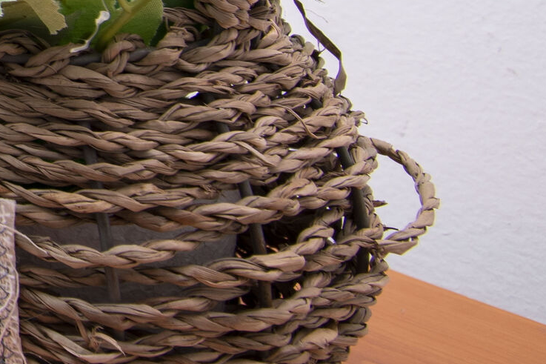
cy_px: -119
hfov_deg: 21.6
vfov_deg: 21.3
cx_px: -447
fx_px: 864
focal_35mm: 57
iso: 100
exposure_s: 1/60
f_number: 5.6
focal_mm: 10
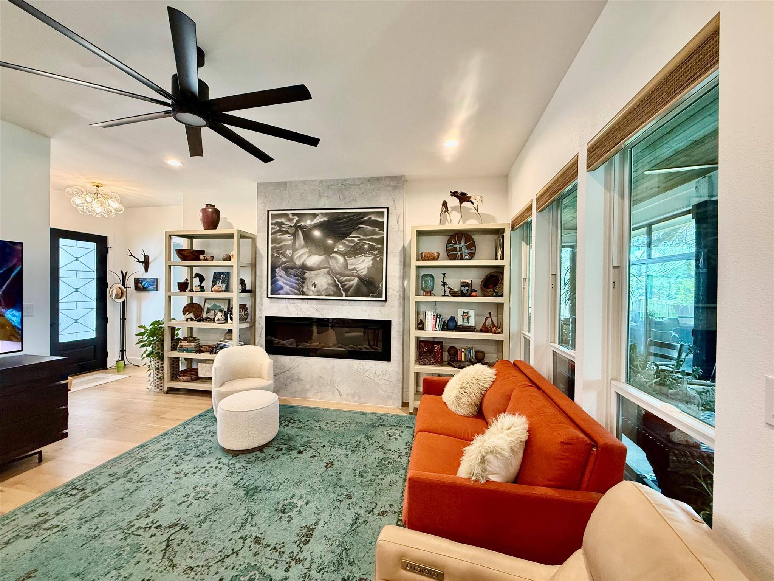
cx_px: 387
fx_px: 313
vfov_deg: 85.7
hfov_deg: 102.1
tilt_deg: -0.1
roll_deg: -0.7
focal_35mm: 14
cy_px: 290
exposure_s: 1/80
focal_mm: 2.22
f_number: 2.2
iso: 320
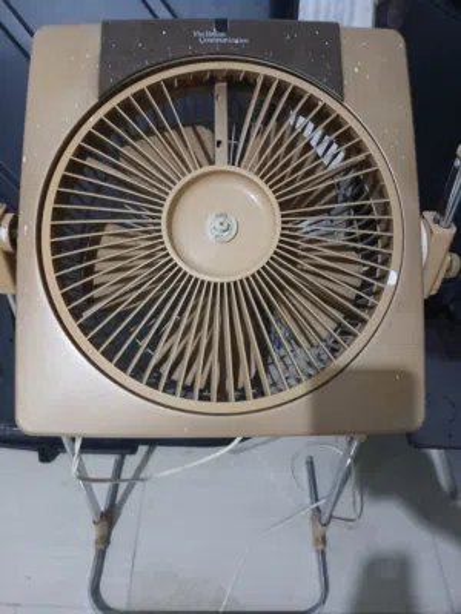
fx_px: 462
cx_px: 230
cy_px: 307
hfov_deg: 53.1
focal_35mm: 26
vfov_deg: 67.3
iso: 1250
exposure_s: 1/16.7
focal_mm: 3.98
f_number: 1.8
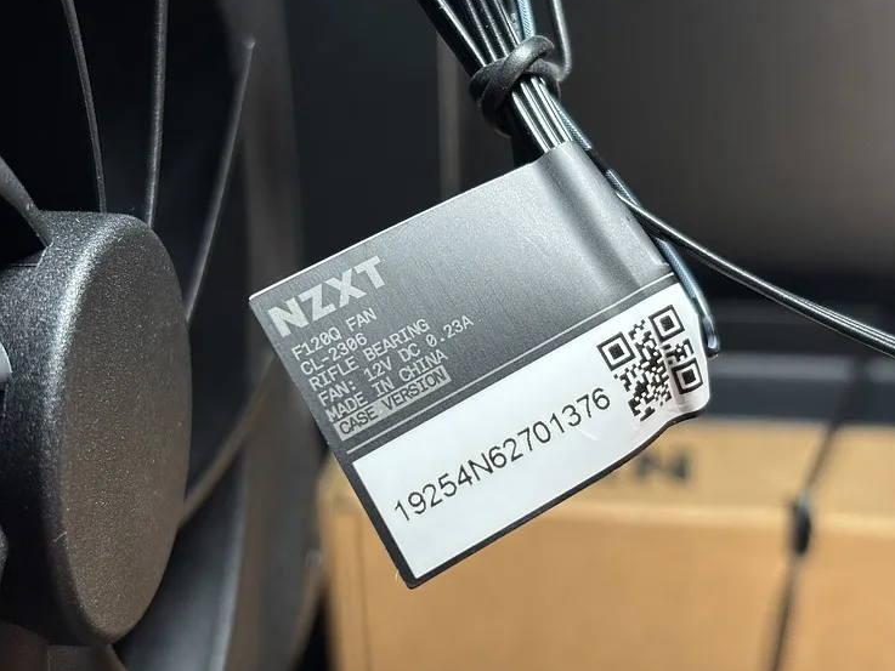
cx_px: 472
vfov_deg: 26.6
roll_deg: +1.7
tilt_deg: -29.2
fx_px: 1422
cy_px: 320
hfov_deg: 34.9
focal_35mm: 55
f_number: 1.6
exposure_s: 1/60
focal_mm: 5.96
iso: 100
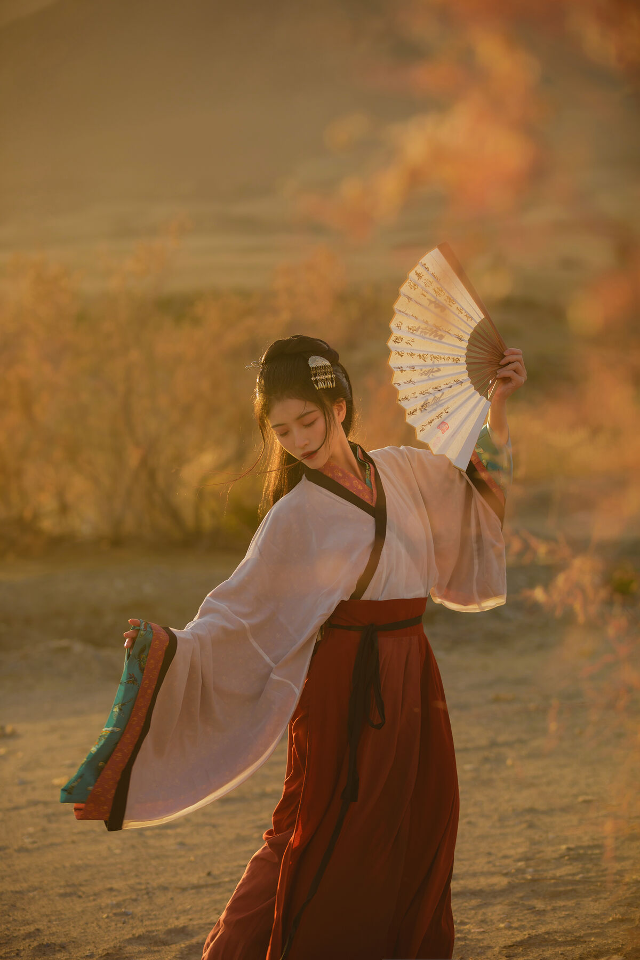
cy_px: 480
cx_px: 320
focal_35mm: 99
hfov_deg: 13.8
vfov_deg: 20.6
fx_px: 2640
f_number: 3.2
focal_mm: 100
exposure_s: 1/320
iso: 200
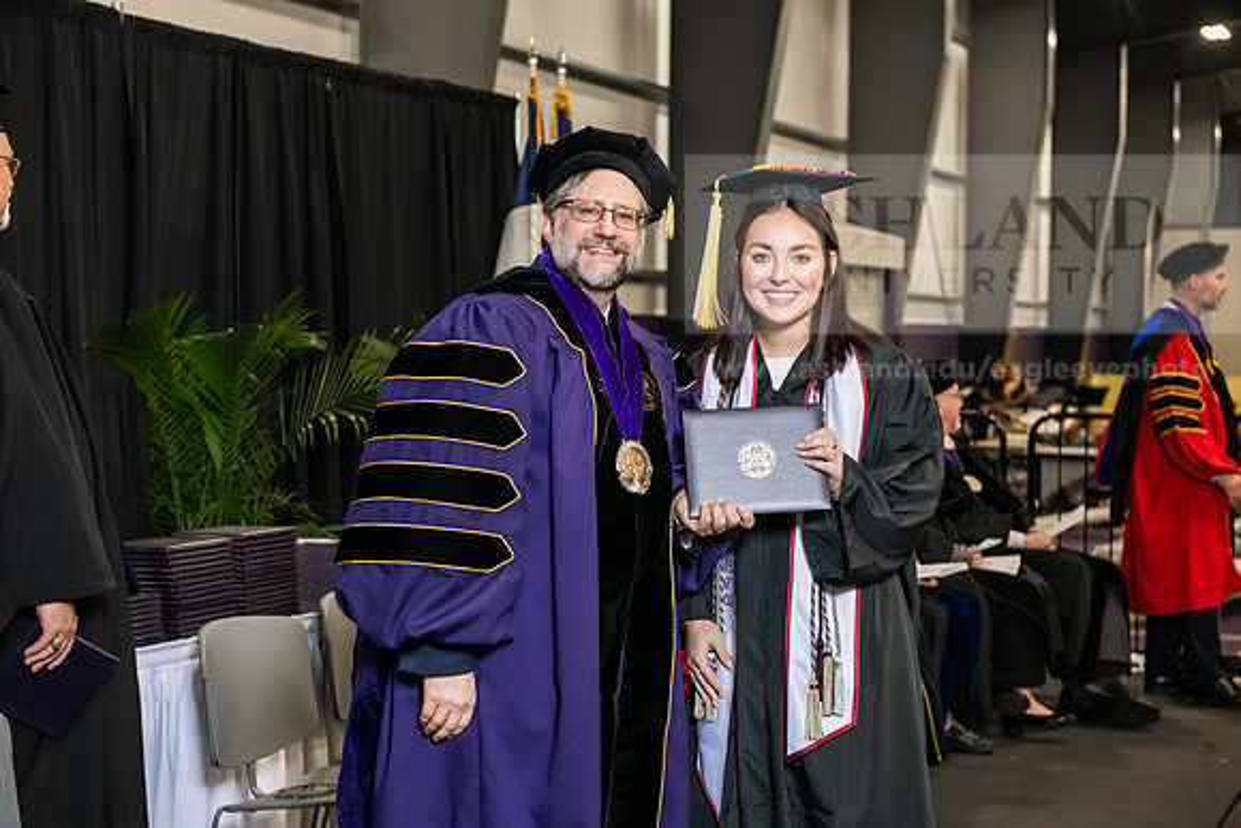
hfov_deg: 28.8
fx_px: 2414
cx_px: 620
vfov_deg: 19.5
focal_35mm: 70
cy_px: 414
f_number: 5
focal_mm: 70
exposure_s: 1/200
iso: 2500
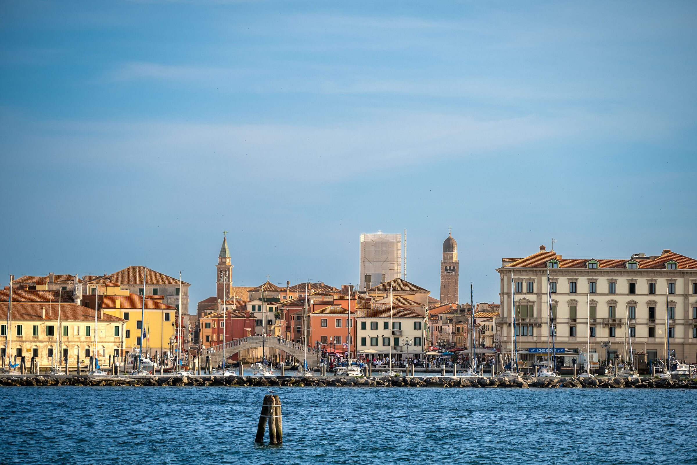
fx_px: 2323
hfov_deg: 17.1
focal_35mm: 120
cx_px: 348
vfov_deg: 11.4
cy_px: 232
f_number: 4
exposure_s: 1/640
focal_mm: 120
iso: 250
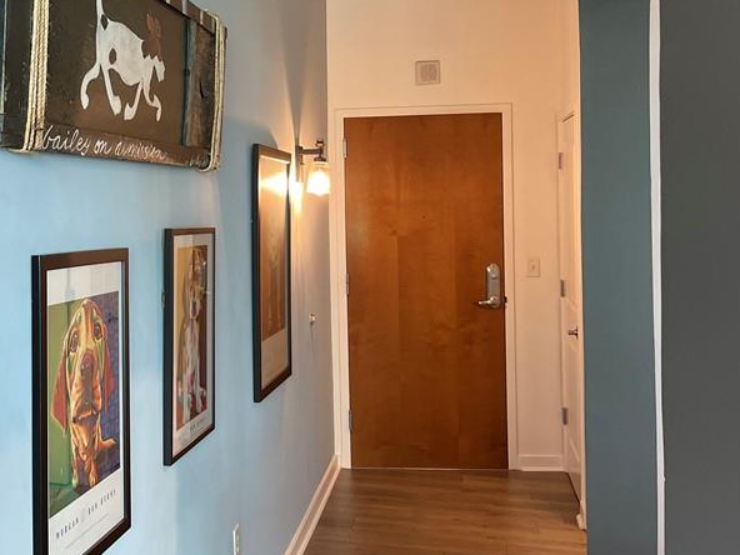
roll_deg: +1.0
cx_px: 109
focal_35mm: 45
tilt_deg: -1.6
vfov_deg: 32.1
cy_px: 212
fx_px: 962
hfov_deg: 39.7
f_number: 1.6
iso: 250
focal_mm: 5.1
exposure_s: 1/60
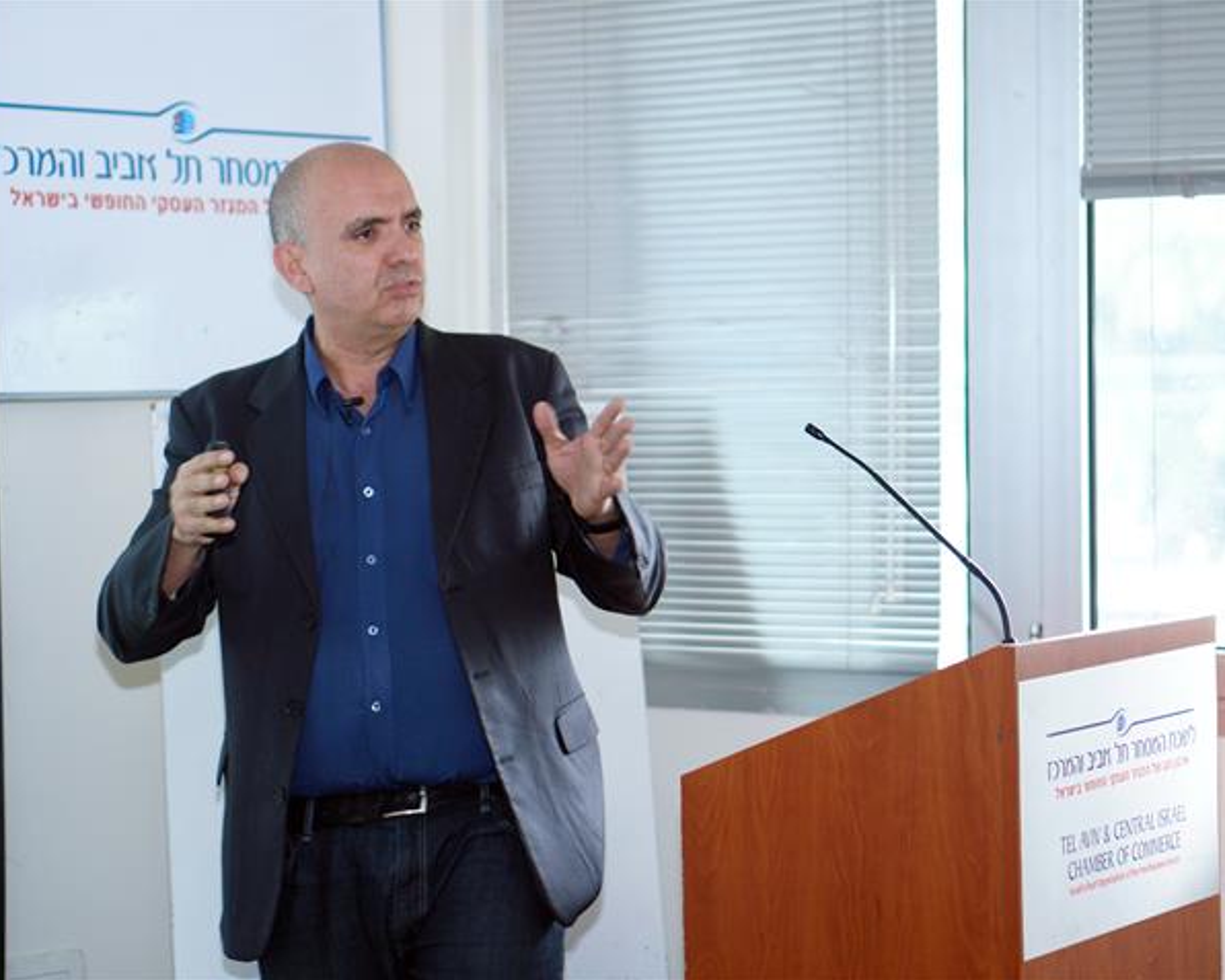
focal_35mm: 85
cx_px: 553
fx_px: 3082
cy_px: 489
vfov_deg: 18.1
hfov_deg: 22.5
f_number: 2
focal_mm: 50
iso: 1000
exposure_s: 1/125
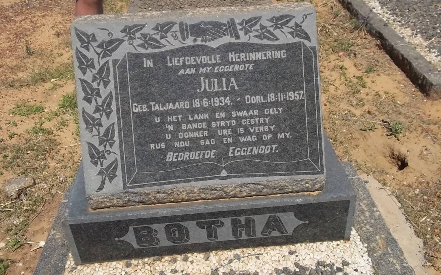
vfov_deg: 37.2
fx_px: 409
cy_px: 123
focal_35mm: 34
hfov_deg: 56.7
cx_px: 221
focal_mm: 5.7
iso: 80
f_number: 5.5
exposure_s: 1/800
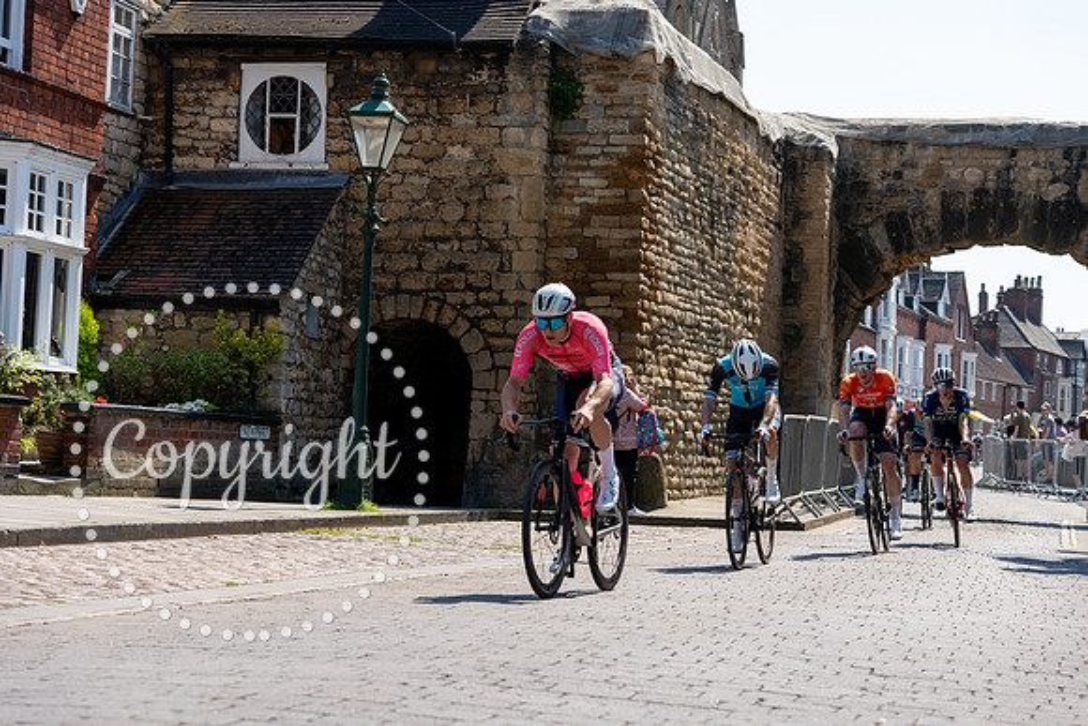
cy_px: 363
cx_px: 544
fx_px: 2267
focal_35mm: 75
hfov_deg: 27.0
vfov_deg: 18.2
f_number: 5
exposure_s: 1/800
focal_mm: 75
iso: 160
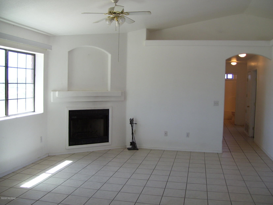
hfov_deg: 51.4
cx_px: 136
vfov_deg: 39.7
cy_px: 102
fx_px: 284
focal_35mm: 36
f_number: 2.7
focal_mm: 6
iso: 80
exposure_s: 1/90
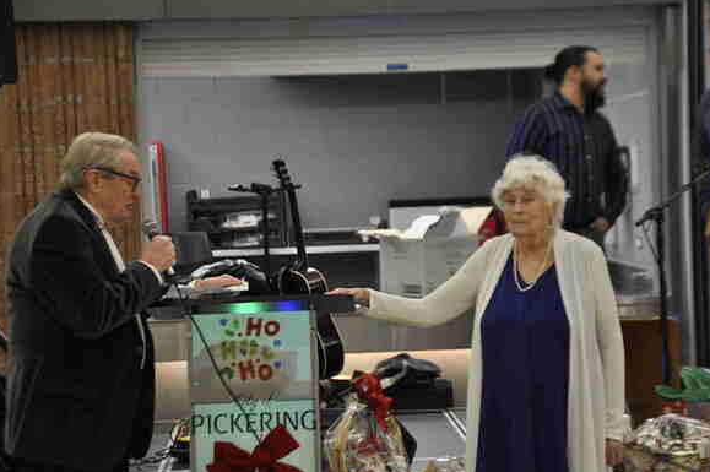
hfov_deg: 17.7
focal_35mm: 116
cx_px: 387
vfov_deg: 11.8
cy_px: 247
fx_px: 2286
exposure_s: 1/40
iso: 560
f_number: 5
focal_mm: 70
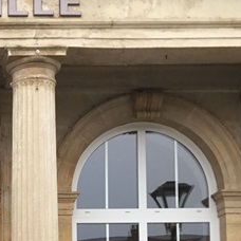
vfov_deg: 17.3
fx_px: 756
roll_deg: -0.1
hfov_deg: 17.2
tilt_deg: +7.0
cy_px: 292
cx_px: -60
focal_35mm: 96
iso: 25
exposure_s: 1/148
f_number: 2.4
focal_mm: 3.3
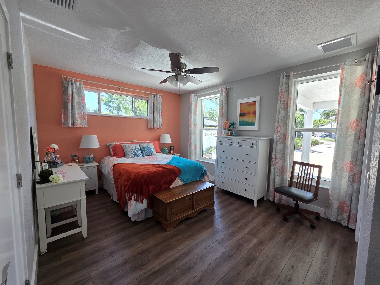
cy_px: 142
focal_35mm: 13
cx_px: 190
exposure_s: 1/120
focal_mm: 2.2
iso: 80
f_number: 2.2
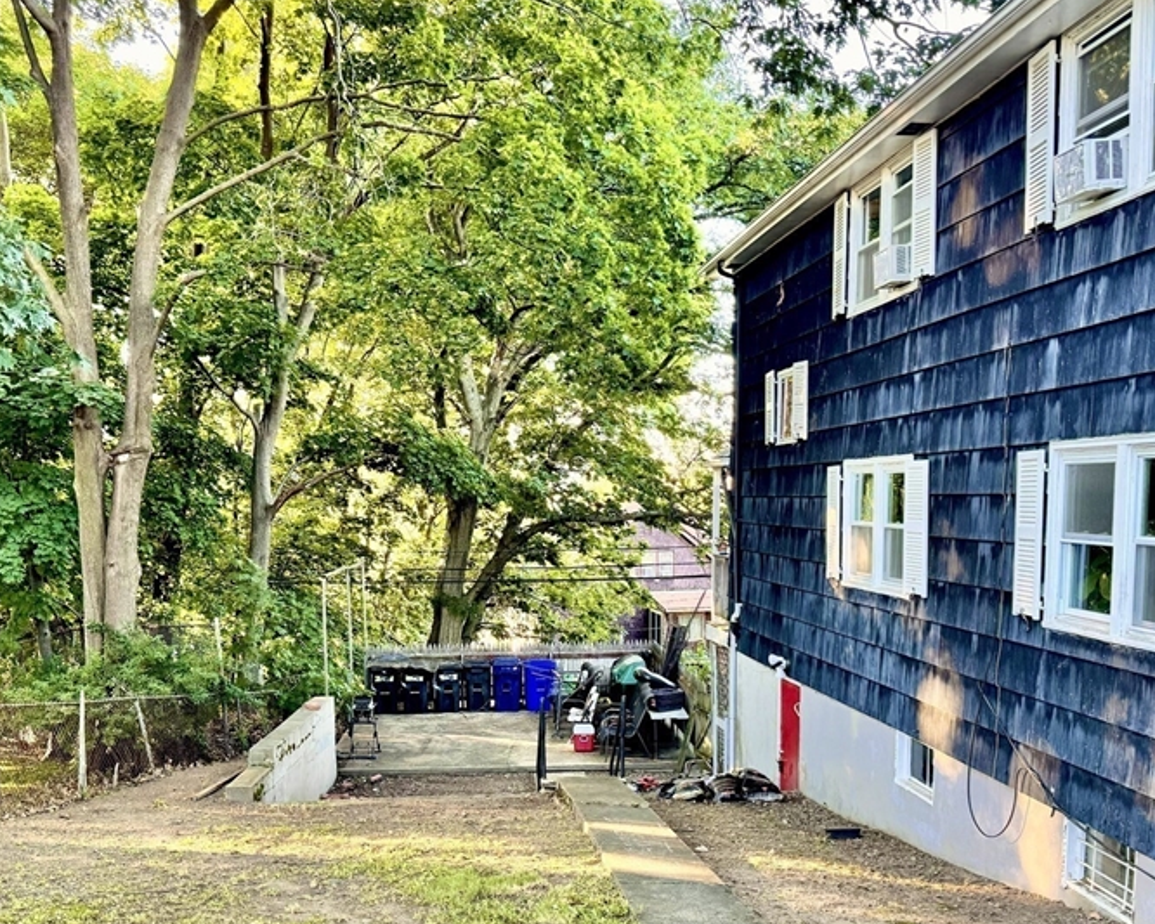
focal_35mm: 36
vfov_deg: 40.5
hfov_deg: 50.2
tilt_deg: -7.4
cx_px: 534
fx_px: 1231
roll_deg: +0.6
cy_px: 638
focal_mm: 6.76
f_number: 1.78
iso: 200
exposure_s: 1/112
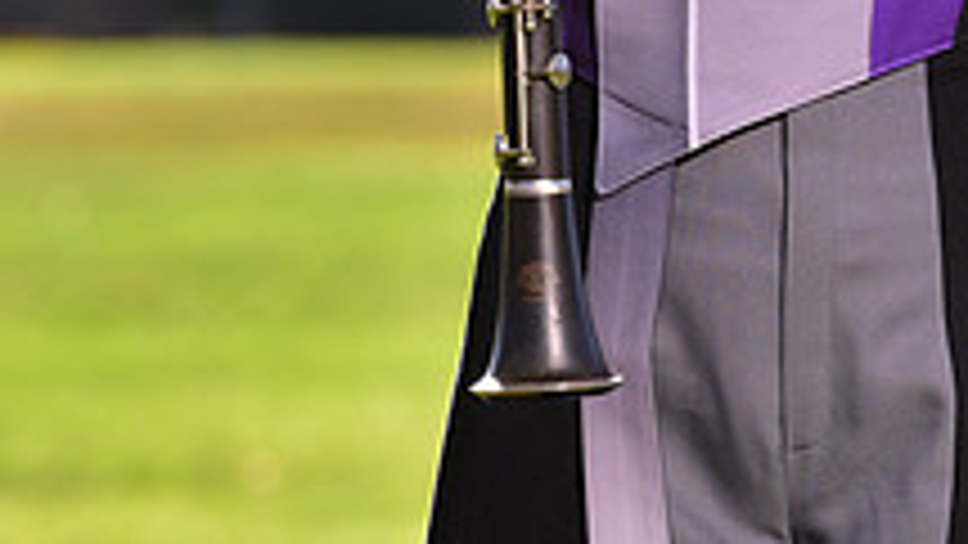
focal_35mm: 509
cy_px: -301
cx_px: 826
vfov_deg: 2.4
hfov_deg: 4.2
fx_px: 13066
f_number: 5.6
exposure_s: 1/250
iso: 100
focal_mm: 180
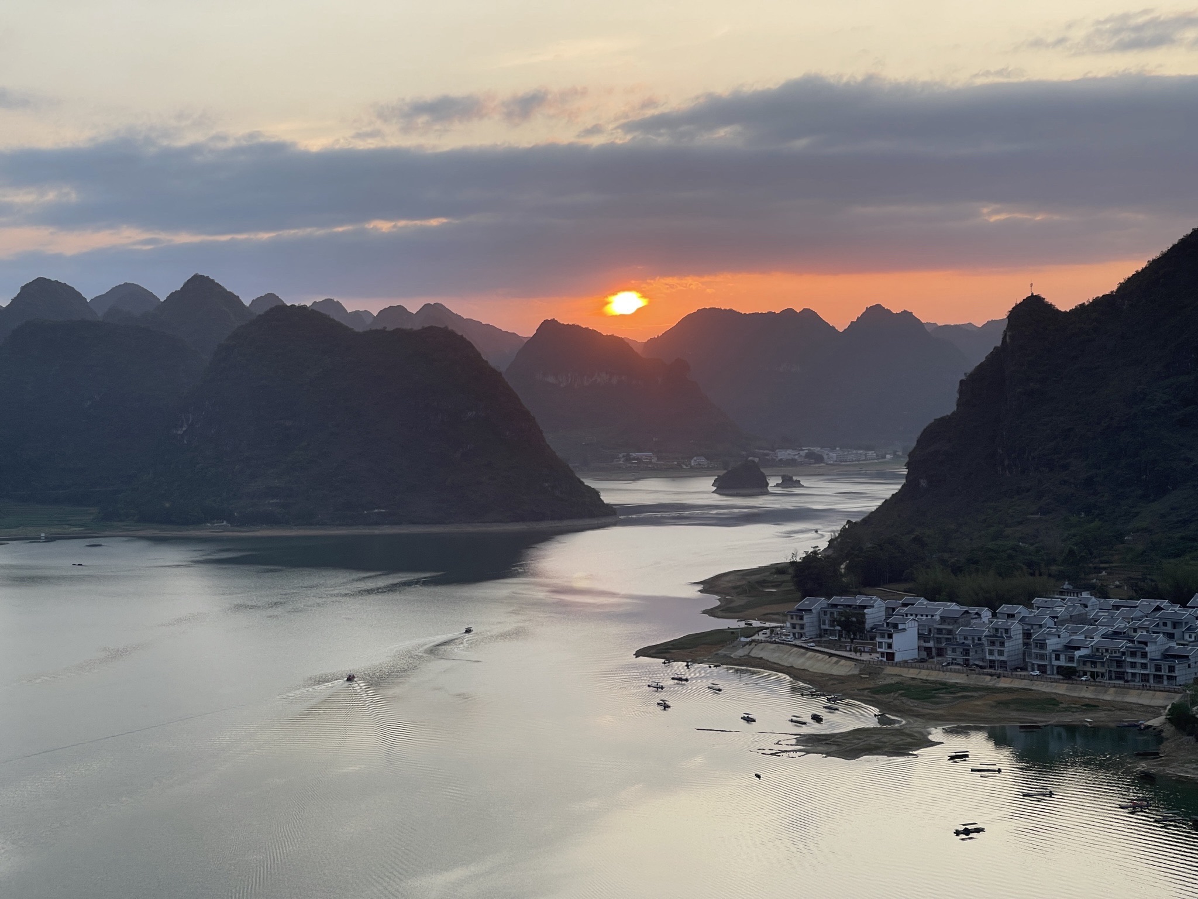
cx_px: 599
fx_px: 2215
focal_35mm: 64
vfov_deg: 22.9
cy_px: 450
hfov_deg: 30.3
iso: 20
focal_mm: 7.5
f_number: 2.2
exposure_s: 1/152
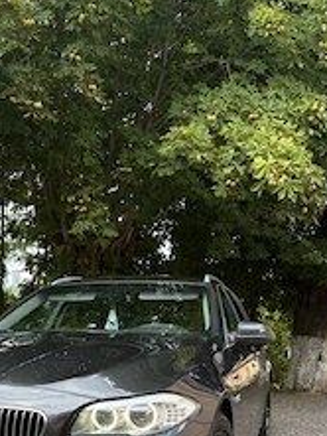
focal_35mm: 47
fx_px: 591
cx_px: 71
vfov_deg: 38.7
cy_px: 357
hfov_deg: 30.3
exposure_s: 1/673
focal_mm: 5.96
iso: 50
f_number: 1.6
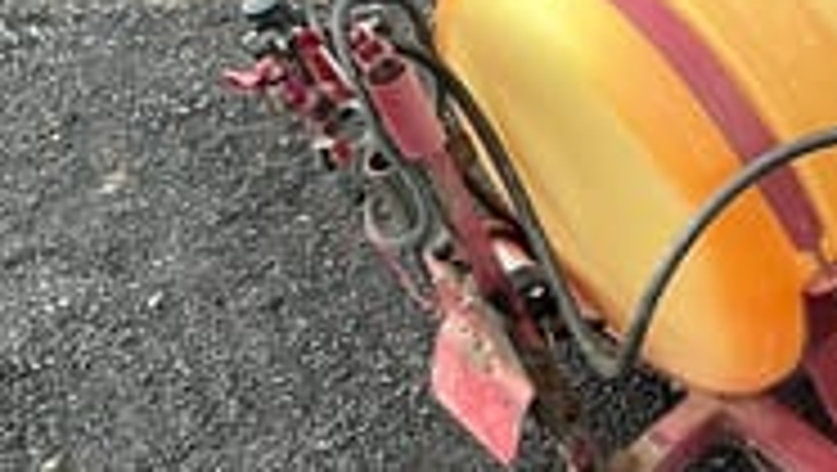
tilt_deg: -28.0
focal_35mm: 82
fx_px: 1821
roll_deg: -1.3
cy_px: -47
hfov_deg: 24.0
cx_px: 950
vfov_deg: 14.4
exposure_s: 1/260
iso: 25
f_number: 1.8
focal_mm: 3
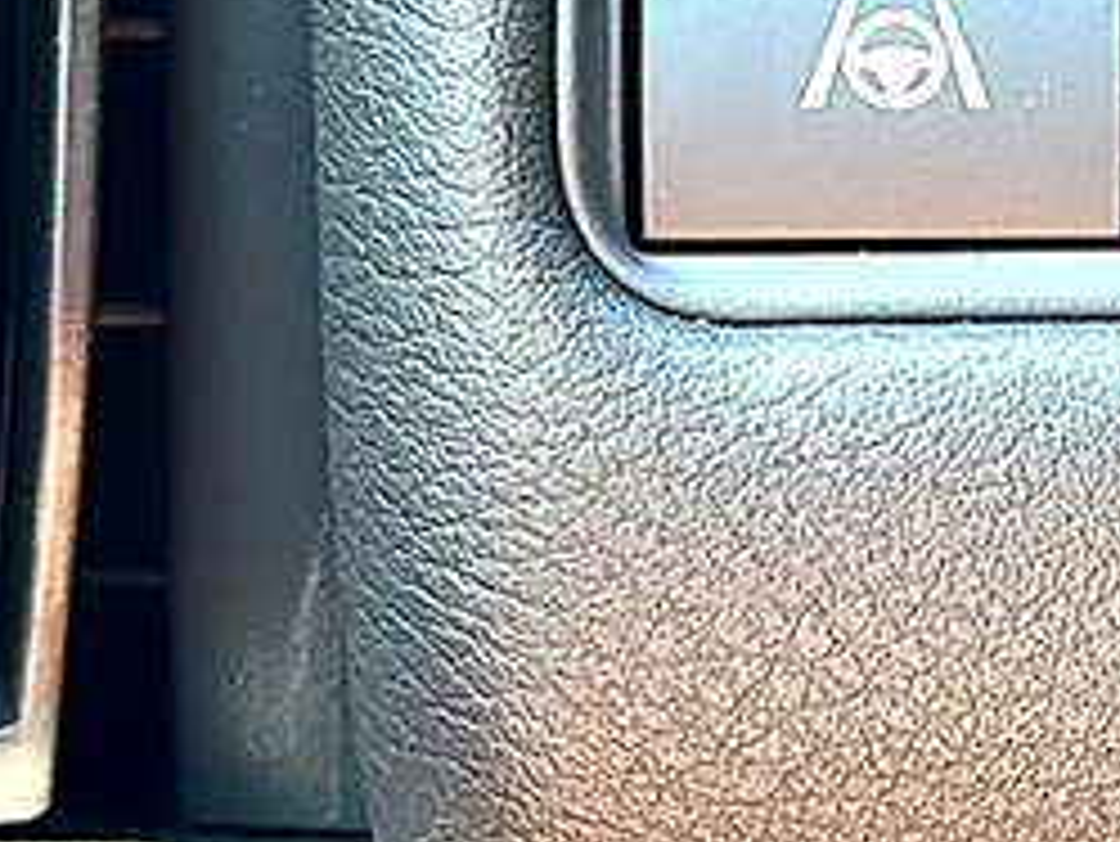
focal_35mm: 121
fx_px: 3917
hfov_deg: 15.4
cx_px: 1534
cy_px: 65
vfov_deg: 12.2
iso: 100
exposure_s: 1/87
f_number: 1.78
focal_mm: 6.86
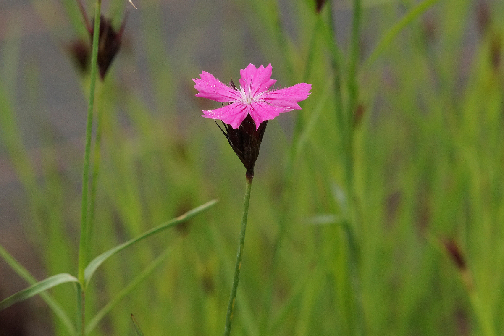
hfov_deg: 13.7
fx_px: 2100
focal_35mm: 150
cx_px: 252
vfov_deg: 9.1
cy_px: 168
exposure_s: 1/160
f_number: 8
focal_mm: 100
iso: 800
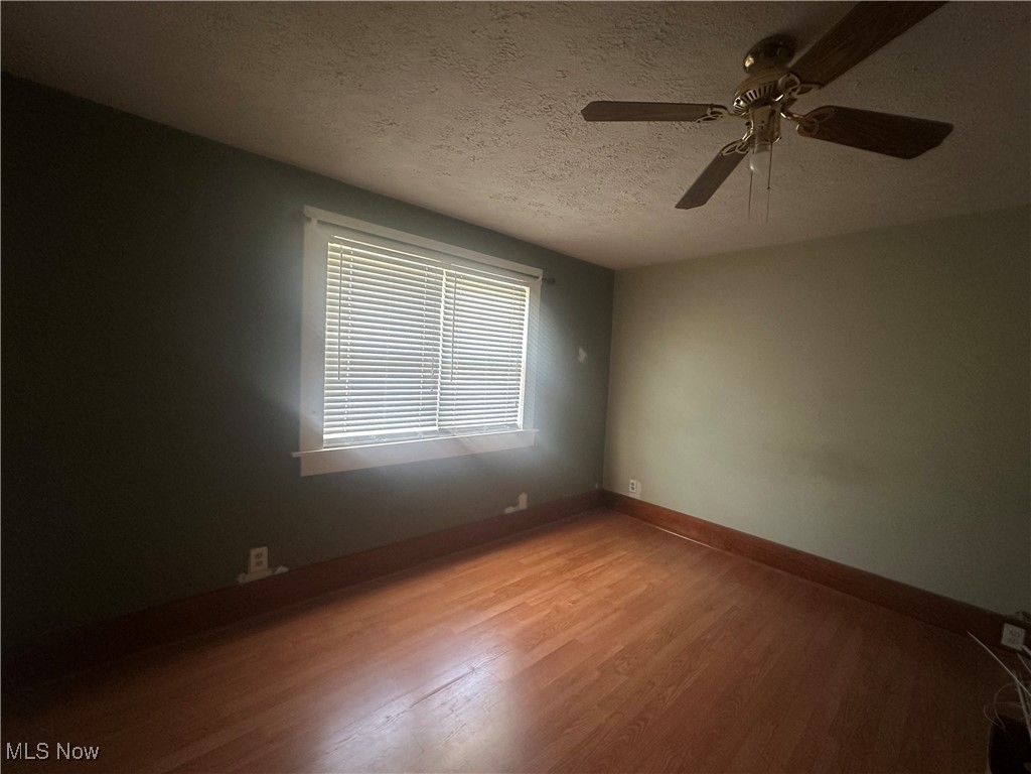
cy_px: 387
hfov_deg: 102.1
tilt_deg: -3.0
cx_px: 516
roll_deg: -3.0
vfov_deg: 85.7
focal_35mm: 14
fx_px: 417
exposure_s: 1/60
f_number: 2.2
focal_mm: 2.22
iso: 320
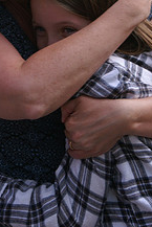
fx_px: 1265
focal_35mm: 200
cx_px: 84
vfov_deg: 10.2
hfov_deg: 6.9
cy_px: 35
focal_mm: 50
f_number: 6.3
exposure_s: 1/160
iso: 100
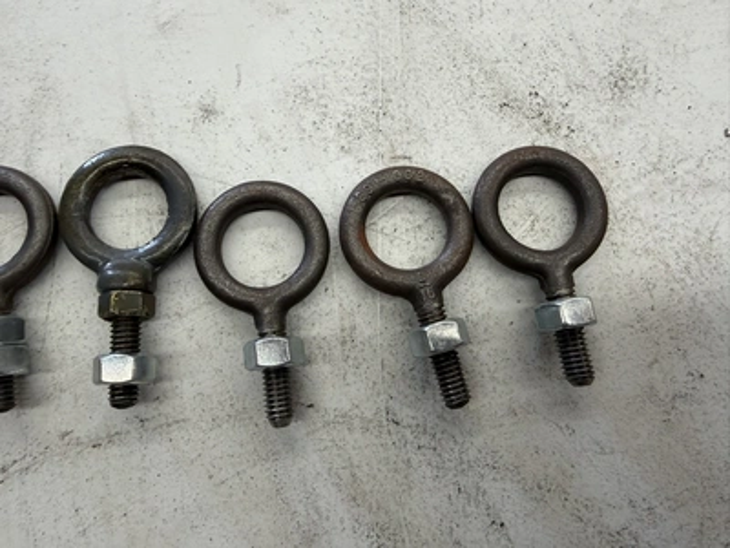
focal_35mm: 24
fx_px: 506
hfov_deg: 71.6
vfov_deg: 56.8
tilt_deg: -81.6
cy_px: 274
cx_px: 365
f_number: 2.2
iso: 250
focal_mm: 2.22
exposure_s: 1/120
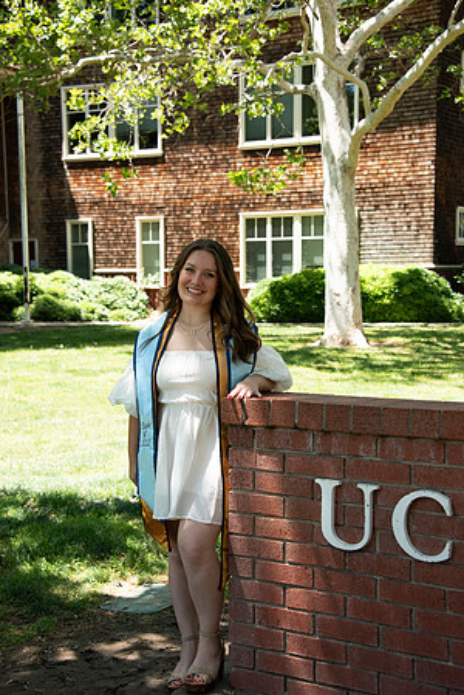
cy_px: 348
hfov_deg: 23.4
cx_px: 232
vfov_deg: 34.5
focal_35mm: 58
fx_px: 1121
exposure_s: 1/400
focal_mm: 58
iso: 640
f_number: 5.6
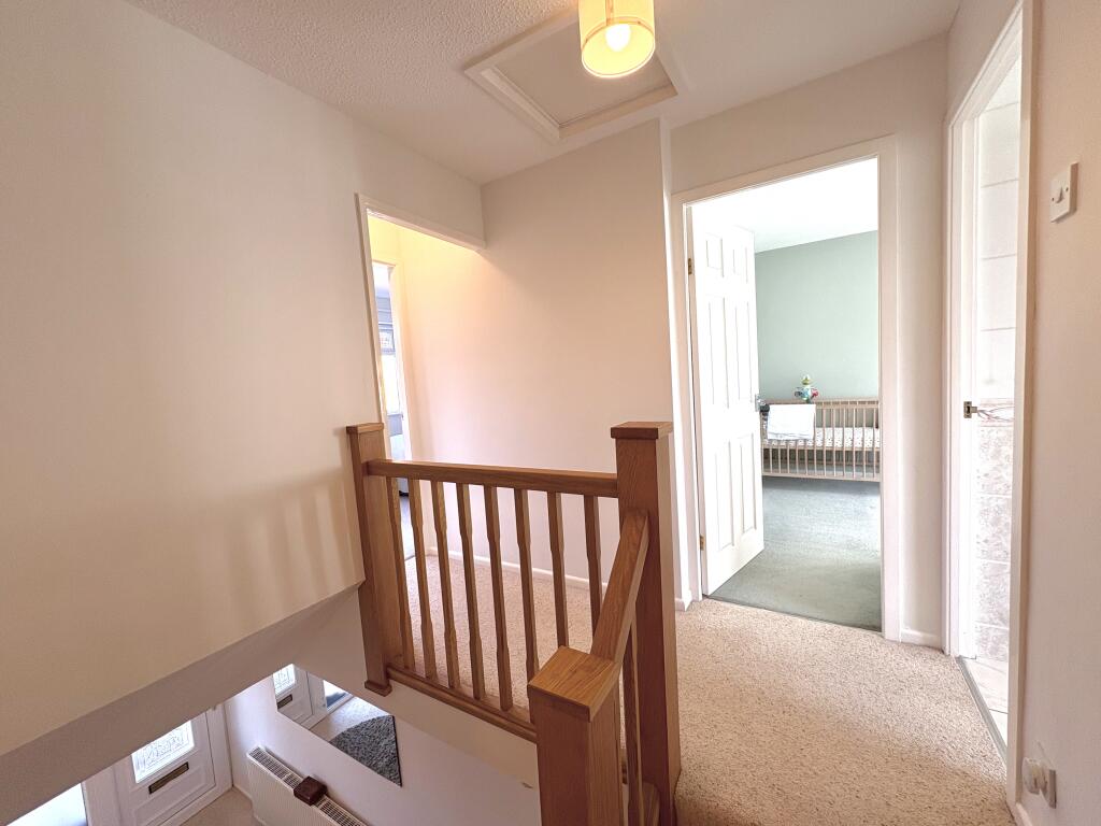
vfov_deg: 85.7
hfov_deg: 102.1
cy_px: 413
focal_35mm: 14
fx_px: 445
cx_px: 550
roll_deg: +4.4
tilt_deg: -4.4
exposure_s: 1/99
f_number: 2.2
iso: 100
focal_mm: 2.22
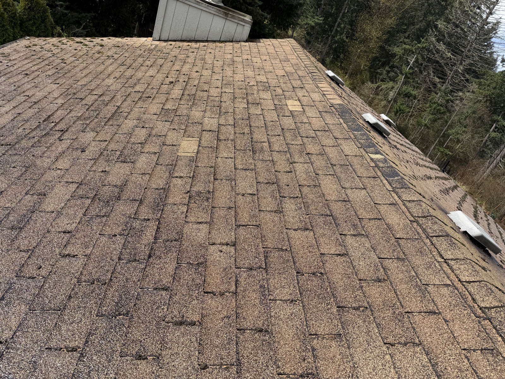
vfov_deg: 56.8
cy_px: 190
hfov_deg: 71.6
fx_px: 350
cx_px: 252
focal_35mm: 24
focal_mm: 6.76
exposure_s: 1/3145
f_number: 1.78
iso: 80
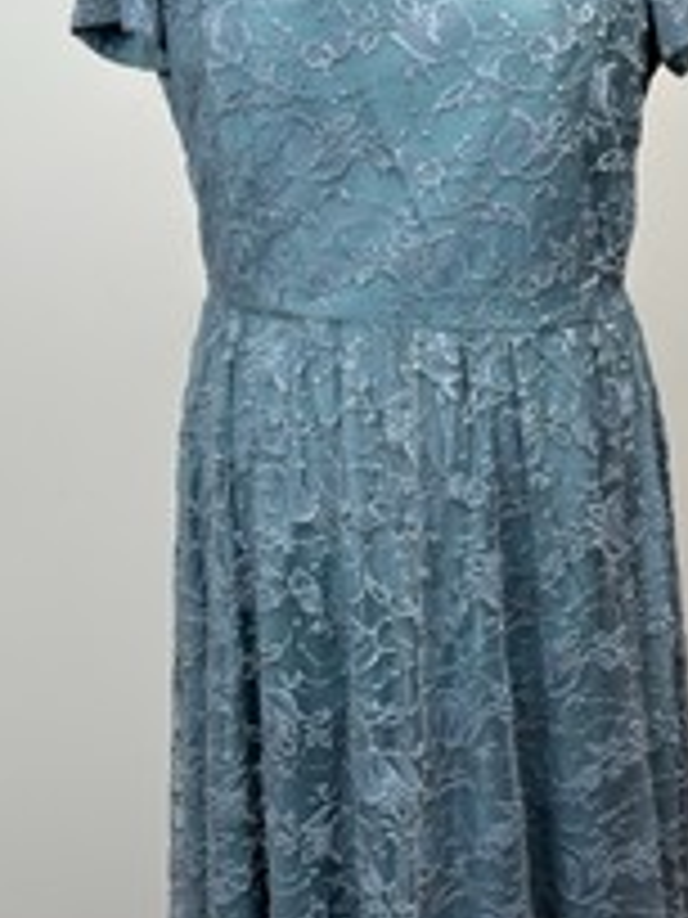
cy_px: 562
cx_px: 445
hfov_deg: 28.4
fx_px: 1352
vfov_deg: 37.3
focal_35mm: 51
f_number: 1.6
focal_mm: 5.96
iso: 40
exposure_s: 1/193
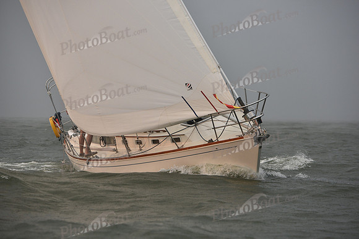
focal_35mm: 130
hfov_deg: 15.8
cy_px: 120
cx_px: 180
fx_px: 1297
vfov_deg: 10.6
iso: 400
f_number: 4.5
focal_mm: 130
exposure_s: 1/500
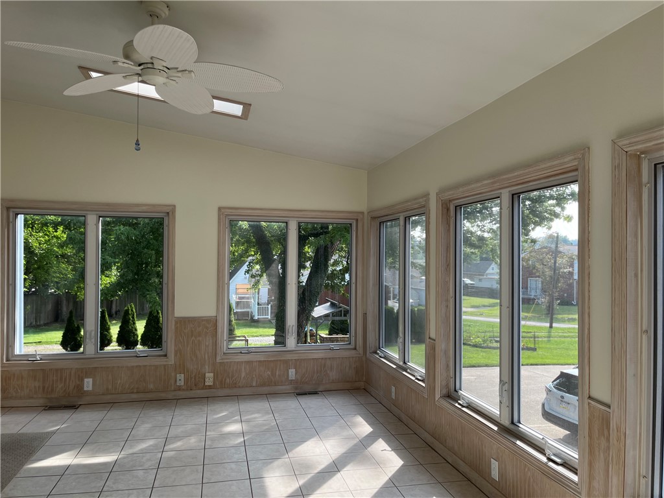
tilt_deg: +0.4
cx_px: 332
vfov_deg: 53.1
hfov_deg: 67.3
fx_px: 499
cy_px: 249
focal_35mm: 26
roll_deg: -0.9
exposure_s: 1/301
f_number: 1.6
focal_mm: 5.1
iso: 50
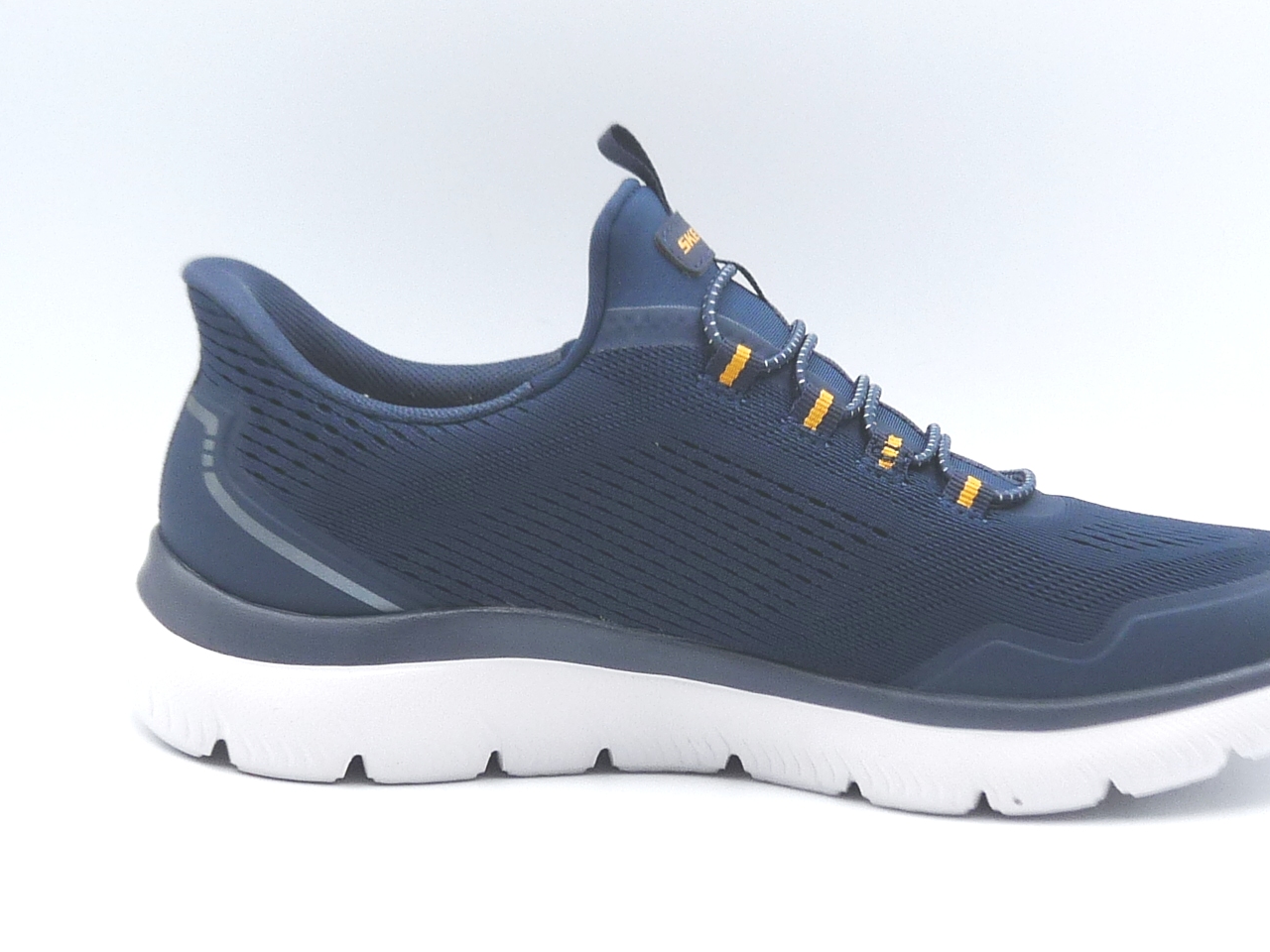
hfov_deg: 29.8
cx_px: 711
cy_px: 531
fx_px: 2385
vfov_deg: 22.6
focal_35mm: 65
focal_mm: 5.4
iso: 100
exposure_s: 1/200
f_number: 4
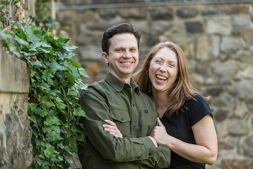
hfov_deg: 21.0
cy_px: 83
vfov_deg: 14.1
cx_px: 129
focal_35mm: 97
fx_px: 683
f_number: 3.2
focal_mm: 95
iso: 800
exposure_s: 1/320
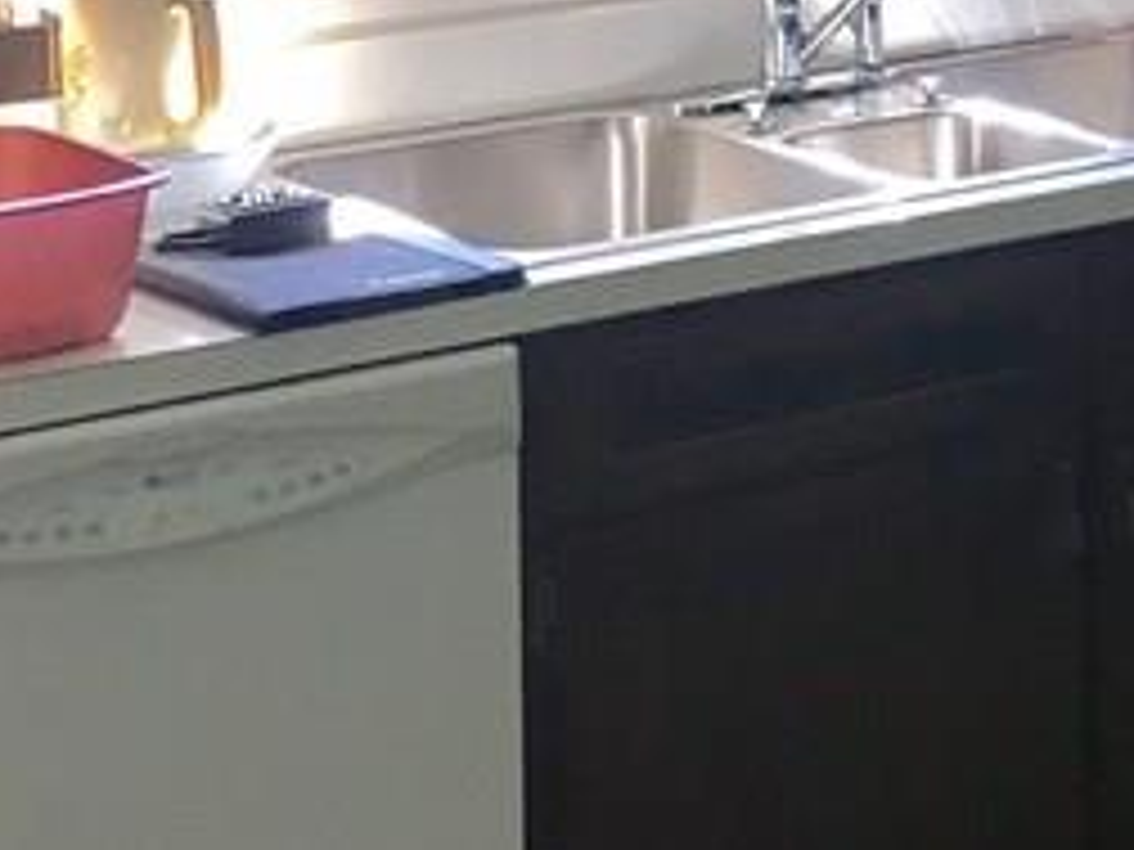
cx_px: 1503
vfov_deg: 12.3
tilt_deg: -7.0
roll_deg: -0.2
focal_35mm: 118
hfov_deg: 15.8
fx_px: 3866
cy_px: -171
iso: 32
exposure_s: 1/30
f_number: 2.2
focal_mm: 4.15
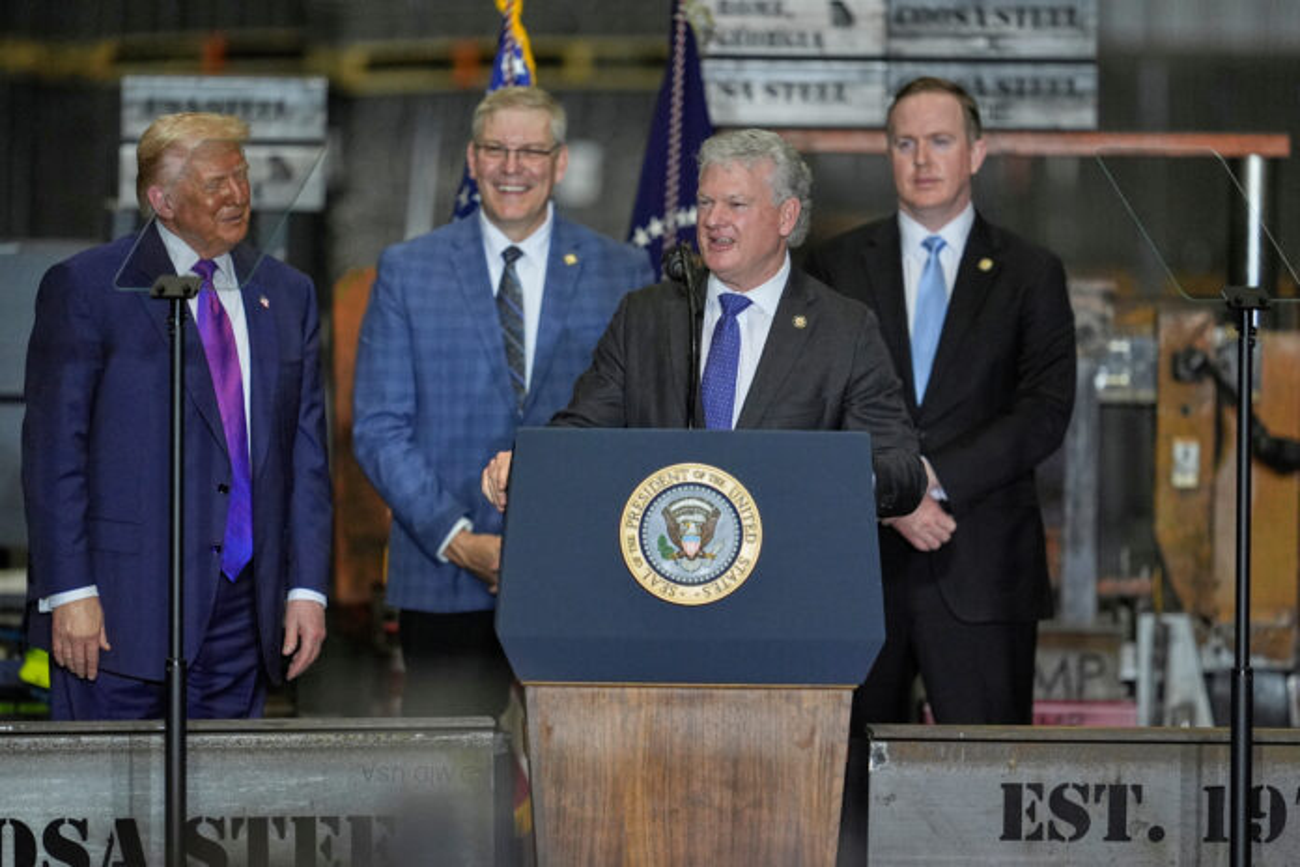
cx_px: 650
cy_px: 434
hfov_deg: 5.2
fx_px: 14443
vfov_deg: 3.4
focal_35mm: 400
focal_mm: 400
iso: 2500
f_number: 2.8
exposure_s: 1/1600
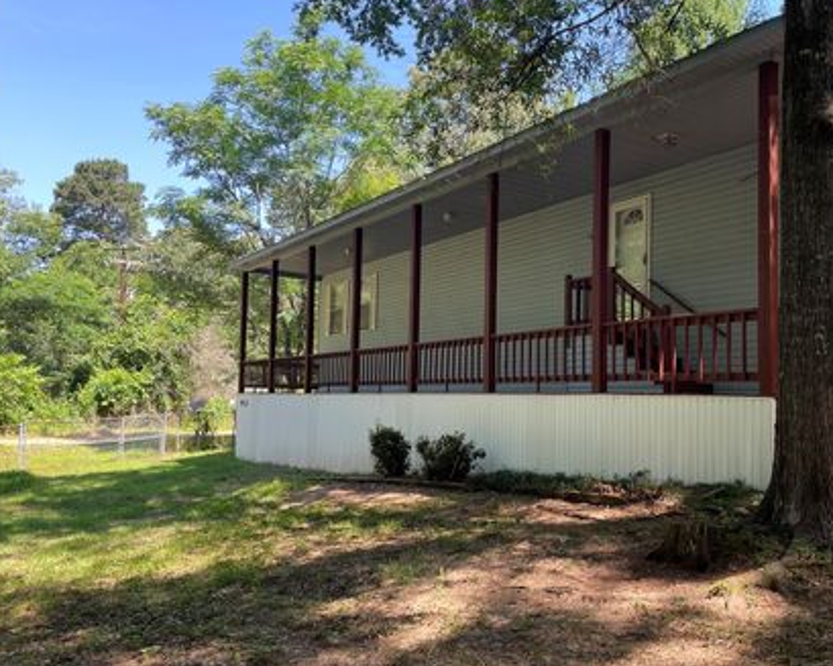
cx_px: 489
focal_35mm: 31
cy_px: 349
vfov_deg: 47.1
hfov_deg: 56.9
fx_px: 764
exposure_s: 1/300
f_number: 1.6
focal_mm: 4.2
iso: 32
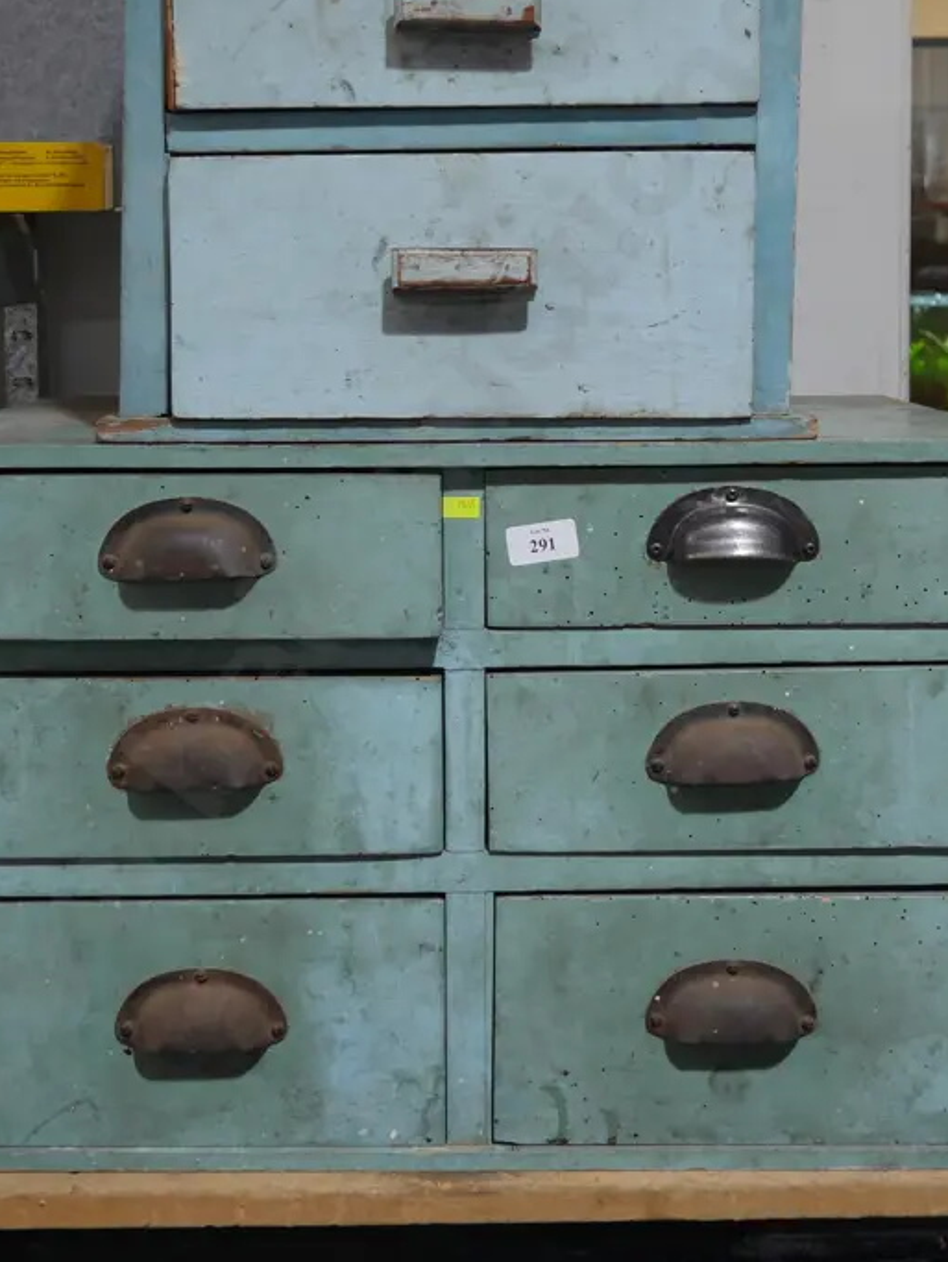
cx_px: 483
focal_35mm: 48
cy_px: 390
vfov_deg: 39.0
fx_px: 1751
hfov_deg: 30.3
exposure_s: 1/60
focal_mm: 16
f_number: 3.6
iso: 400
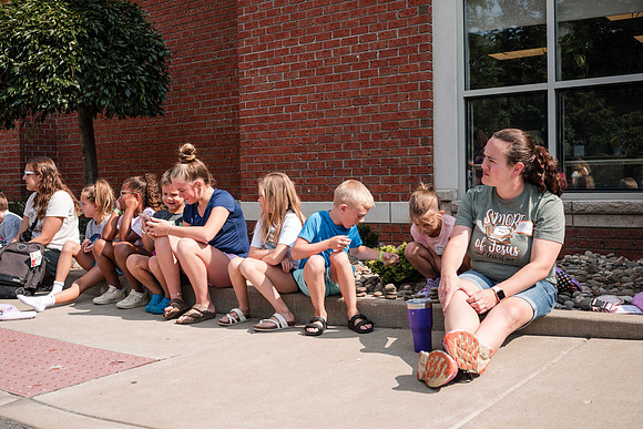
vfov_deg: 32.8
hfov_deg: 47.6
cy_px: 209
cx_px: 315
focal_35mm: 41
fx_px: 729
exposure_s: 1/320
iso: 100
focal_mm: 35
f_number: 6.3
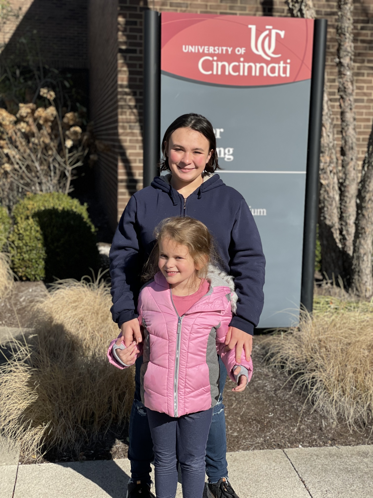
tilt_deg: -8.1
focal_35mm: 52
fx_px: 747
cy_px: 249
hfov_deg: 28.0
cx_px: 186
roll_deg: -0.3
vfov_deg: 36.8
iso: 32
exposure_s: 1/2660
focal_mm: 6
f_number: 2
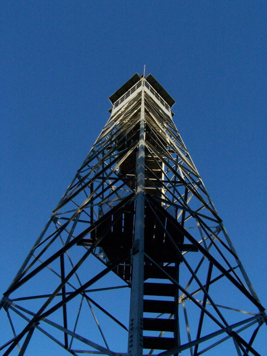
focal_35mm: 38
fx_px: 391
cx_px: 134
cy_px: 178
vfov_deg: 49.0
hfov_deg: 37.7
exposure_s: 1/1250
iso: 400
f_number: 5.6
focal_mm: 6.3
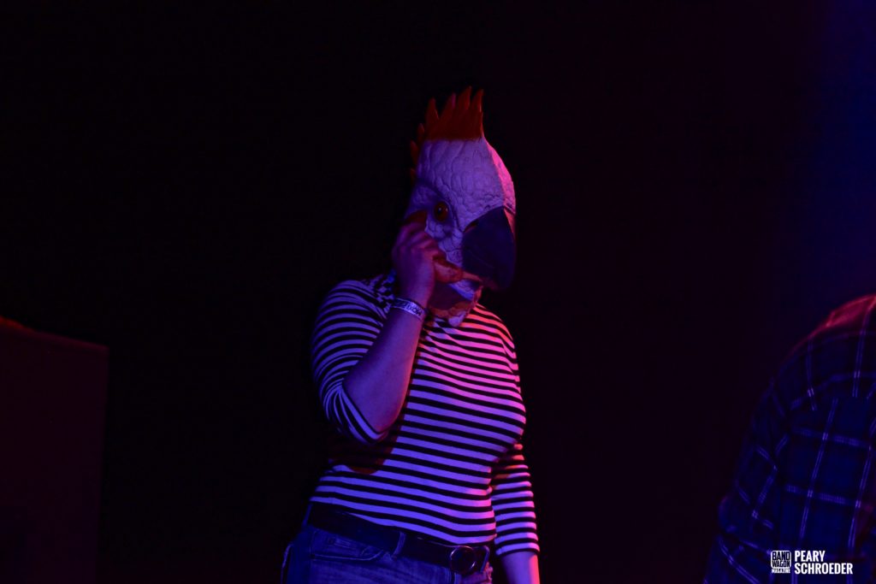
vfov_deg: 19.5
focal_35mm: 70
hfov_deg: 28.8
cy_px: 292
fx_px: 1703
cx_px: 438
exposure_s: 1/40
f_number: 2.8
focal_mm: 70
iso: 2500
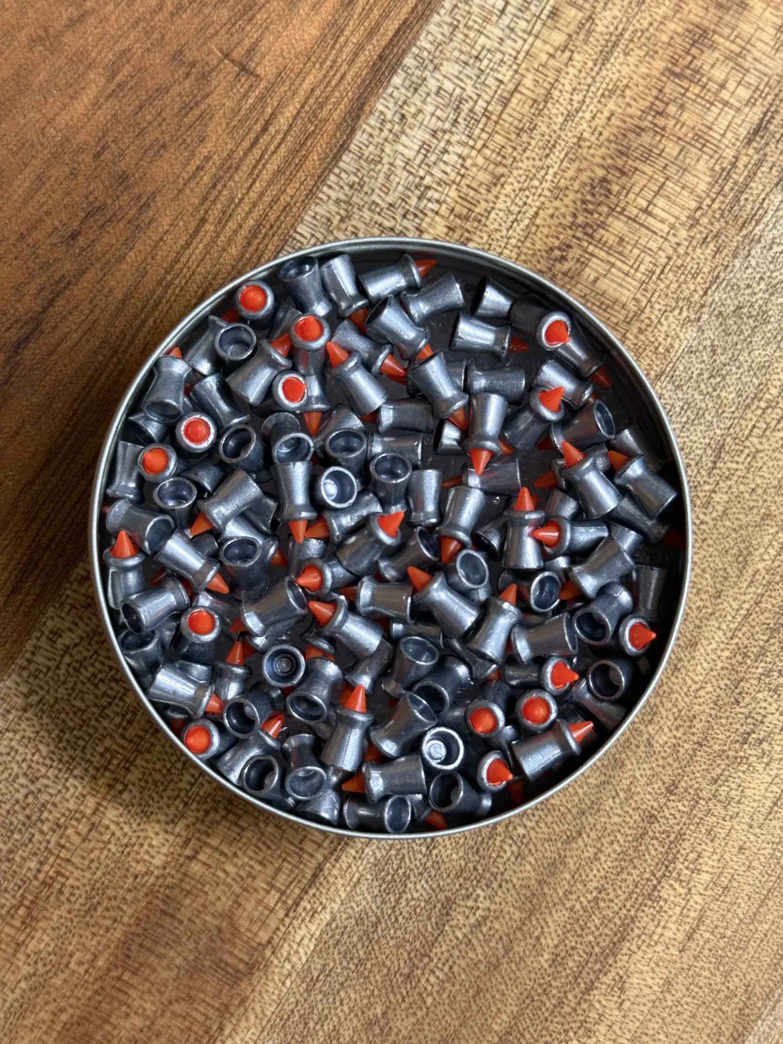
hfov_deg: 30.3
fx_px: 1448
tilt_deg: -85.7
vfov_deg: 39.7
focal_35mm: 48
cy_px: 522
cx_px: 392
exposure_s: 1/33
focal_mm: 6.76
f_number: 1.78
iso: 250
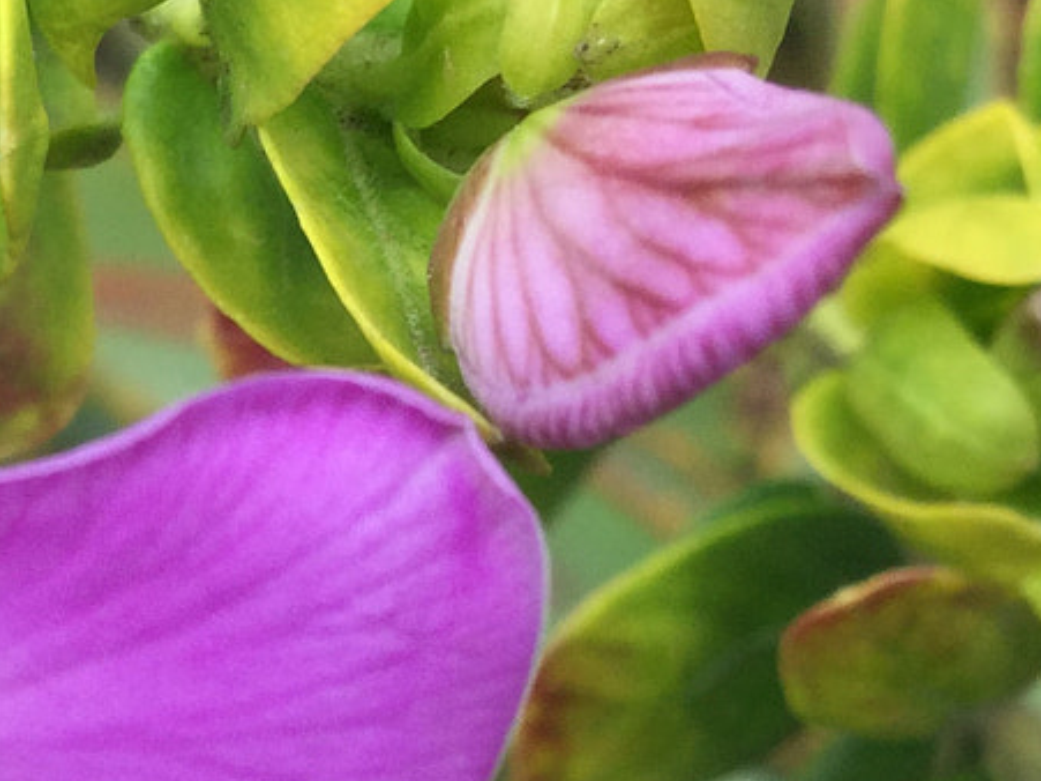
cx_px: -229
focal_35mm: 110
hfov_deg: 17.0
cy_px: 568
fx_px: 3307
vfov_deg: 13.4
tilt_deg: -60.3
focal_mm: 3.3
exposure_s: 1/192
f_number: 2.4
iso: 25
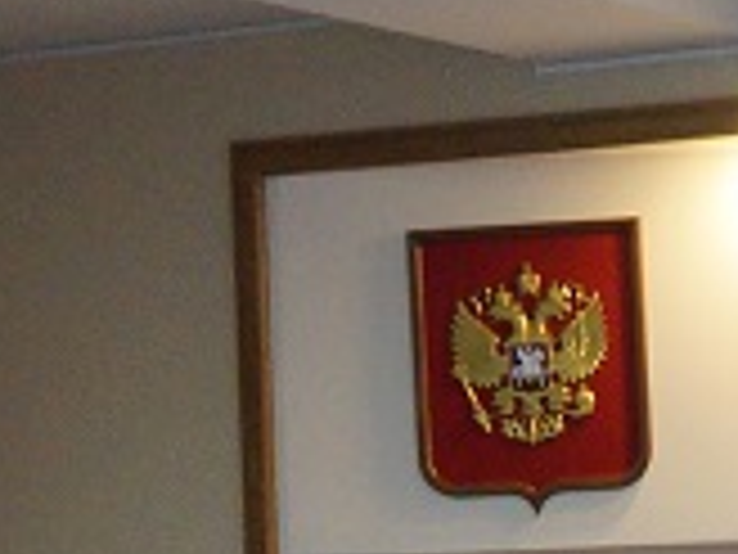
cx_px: 909
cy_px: 1108
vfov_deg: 7.9
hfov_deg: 10.8
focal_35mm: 180
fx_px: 3838
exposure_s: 1/160
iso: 1600
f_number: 4
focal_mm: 20
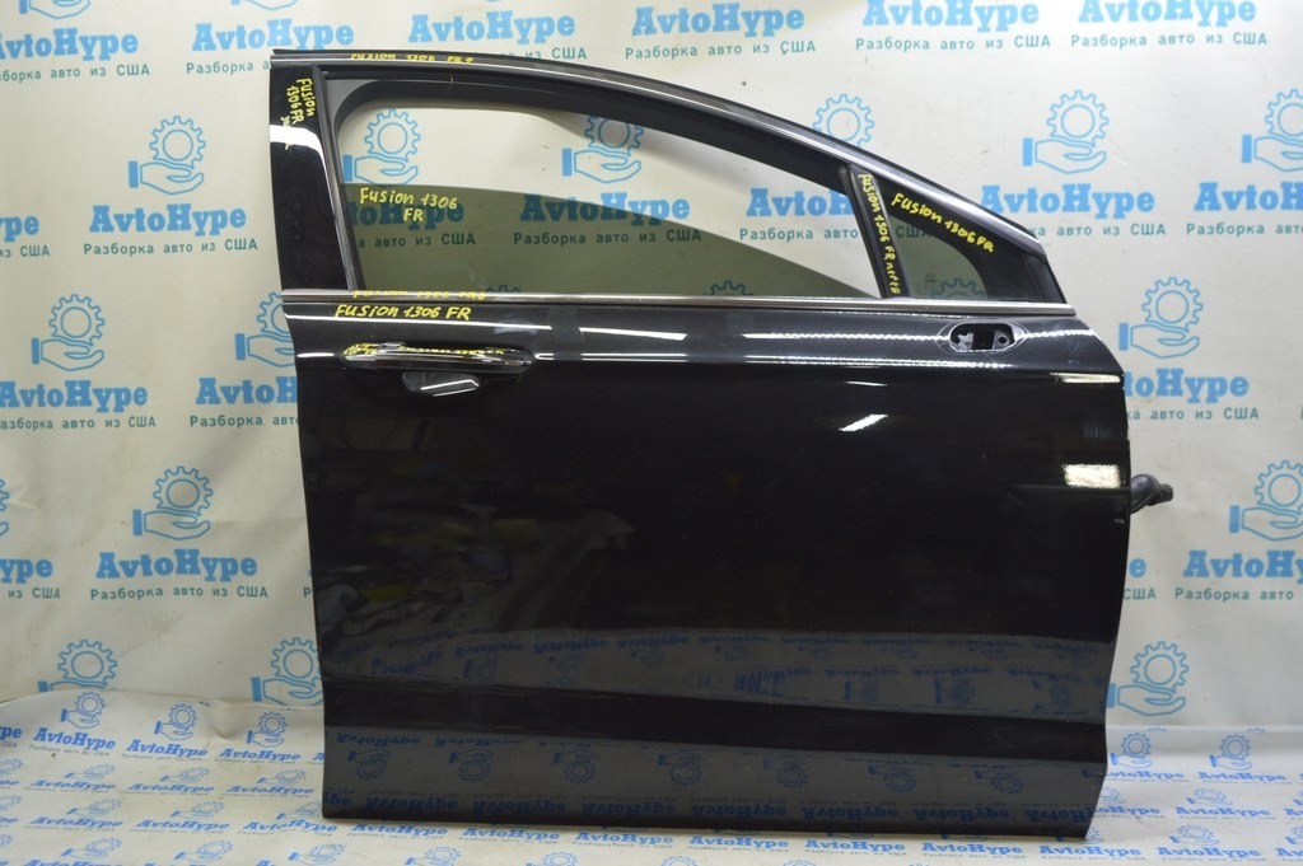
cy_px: 433
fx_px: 1139
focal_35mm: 32
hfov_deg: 59.5
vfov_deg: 41.6
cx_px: 652
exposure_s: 1/20
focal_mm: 21
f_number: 5.6
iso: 400
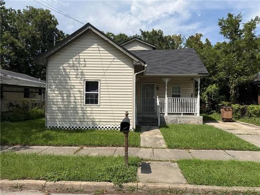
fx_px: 180
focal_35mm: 24
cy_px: 98
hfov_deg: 71.6
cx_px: 130
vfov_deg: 56.8
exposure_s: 1/7353
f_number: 1.78
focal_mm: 6.76
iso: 80
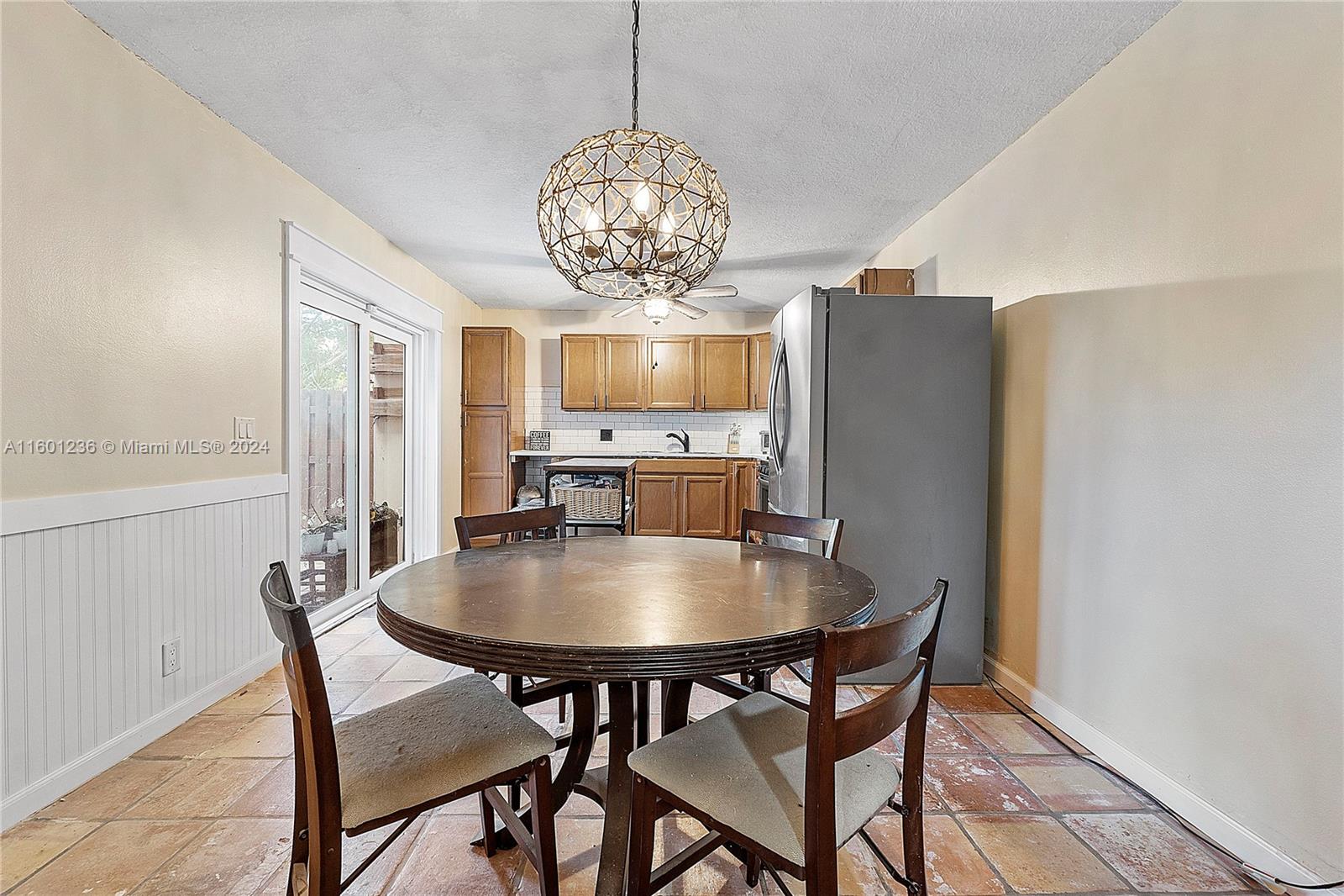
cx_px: 672
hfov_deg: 100.4
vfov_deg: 77.3
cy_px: 448
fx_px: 560
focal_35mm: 15
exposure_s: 1/2
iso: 250
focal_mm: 10
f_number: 7.1
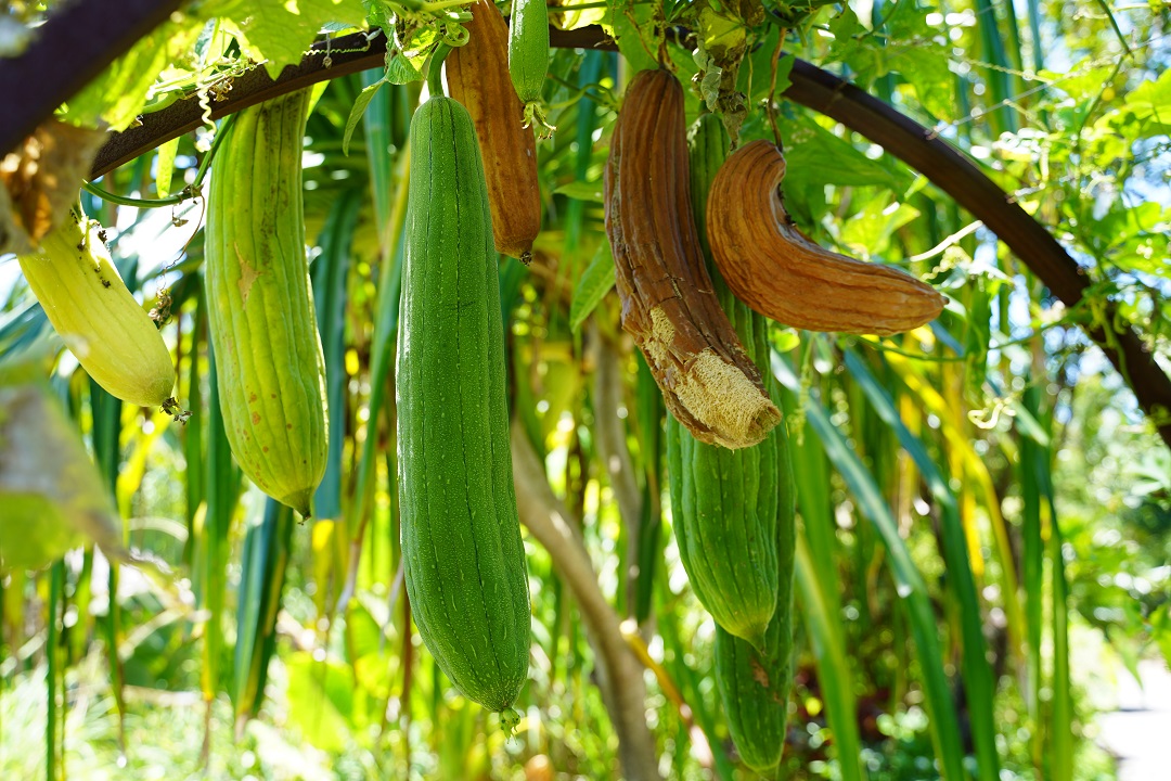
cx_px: 586
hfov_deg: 47.4
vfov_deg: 32.6
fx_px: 1334
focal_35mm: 41
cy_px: 390
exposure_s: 1/80
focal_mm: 41
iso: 100
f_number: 4.5
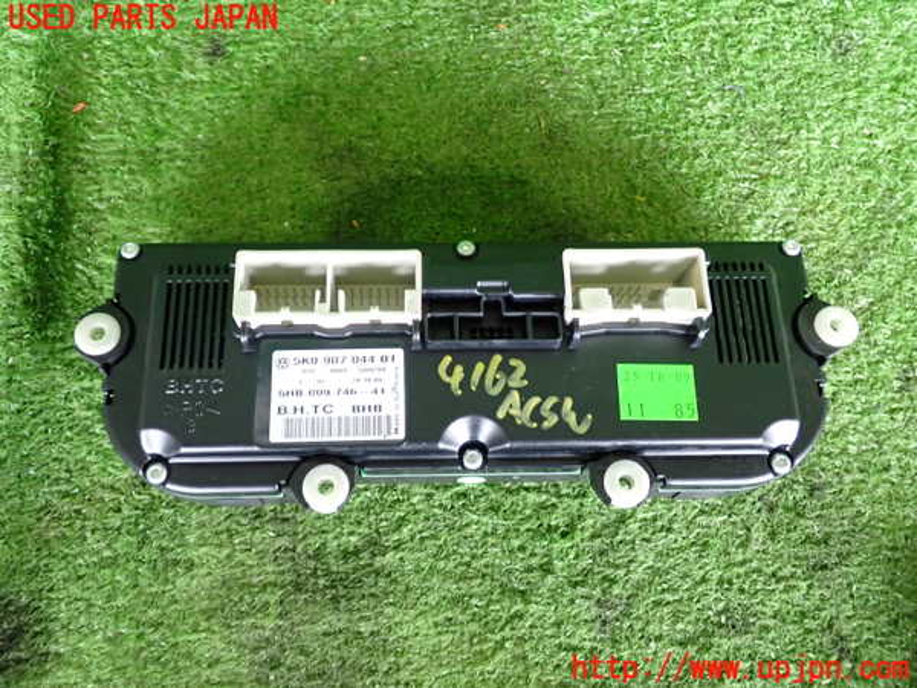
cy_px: 344
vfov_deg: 44.2
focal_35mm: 32
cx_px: 458
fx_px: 848
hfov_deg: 56.8
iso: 500
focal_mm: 5.79
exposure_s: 1/30
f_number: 2.4
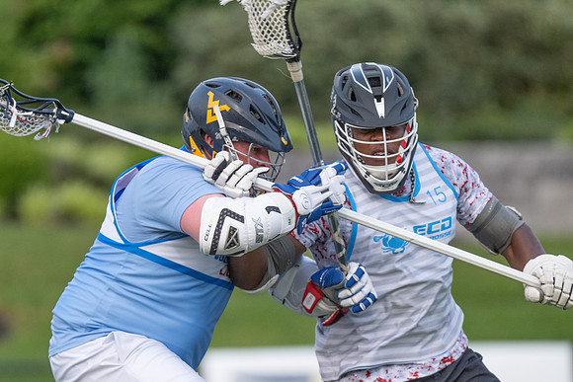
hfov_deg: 3.3
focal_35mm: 632
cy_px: 242
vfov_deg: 2.2
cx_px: 211
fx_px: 10065
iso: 2500
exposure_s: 1/1000
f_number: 5.6
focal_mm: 500
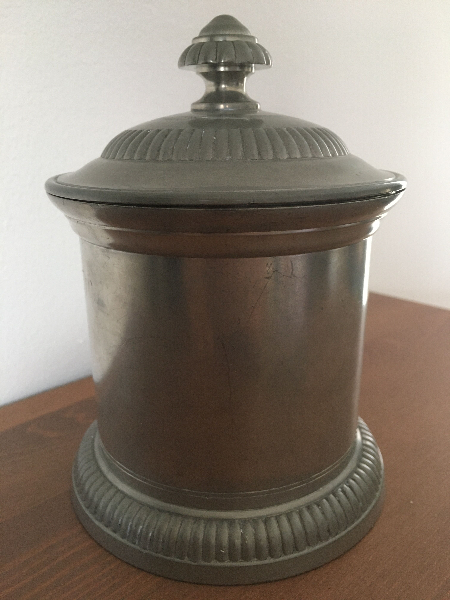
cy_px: 300
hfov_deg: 48.2
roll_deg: -0.8
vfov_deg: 61.7
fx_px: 503
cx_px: 225
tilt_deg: -17.8
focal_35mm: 29
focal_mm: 4.15
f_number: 2.2
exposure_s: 1/33
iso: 200
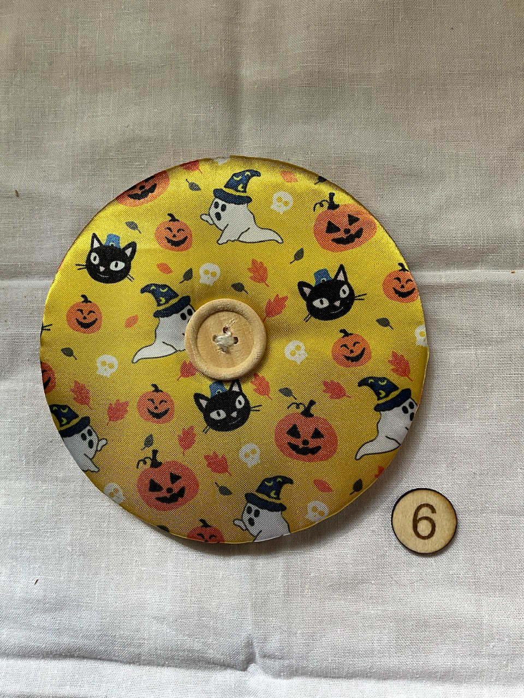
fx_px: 585
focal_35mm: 29
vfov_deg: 61.7
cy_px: 349
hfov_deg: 48.2
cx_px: 262
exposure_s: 1/122
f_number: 1.8
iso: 25
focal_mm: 3
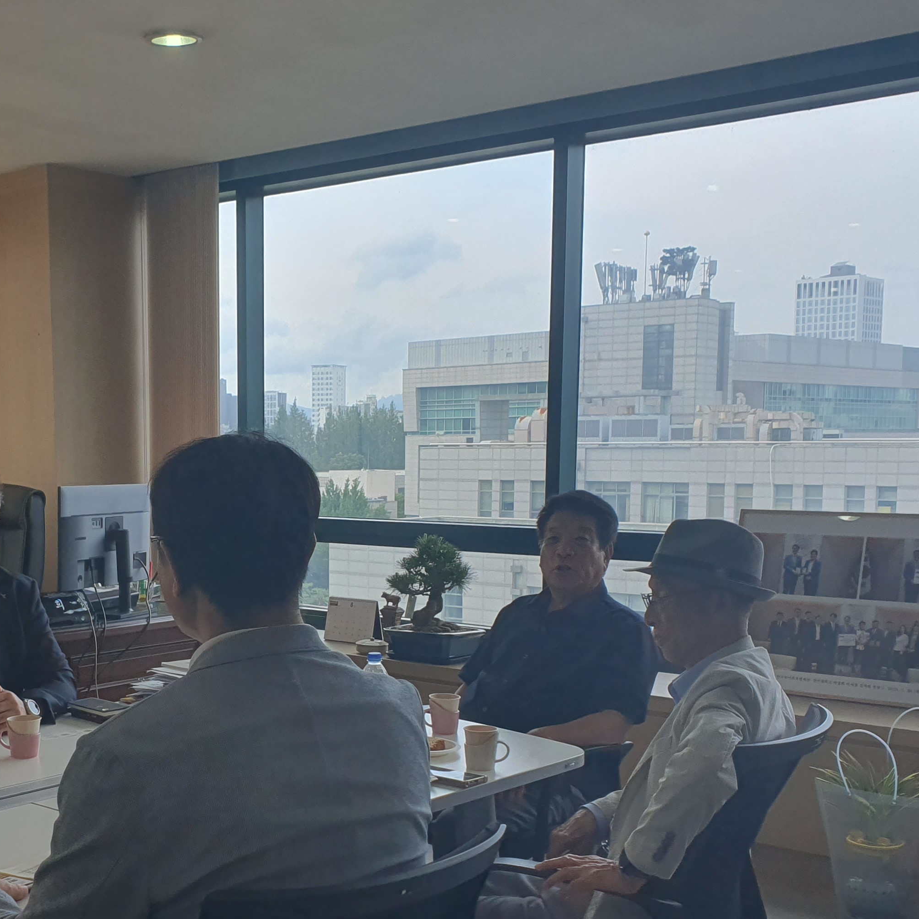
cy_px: 616
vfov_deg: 36.4
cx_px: 293
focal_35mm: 46
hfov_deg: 36.3
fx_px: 1382
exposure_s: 1/289
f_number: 2.4
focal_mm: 4.32
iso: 50
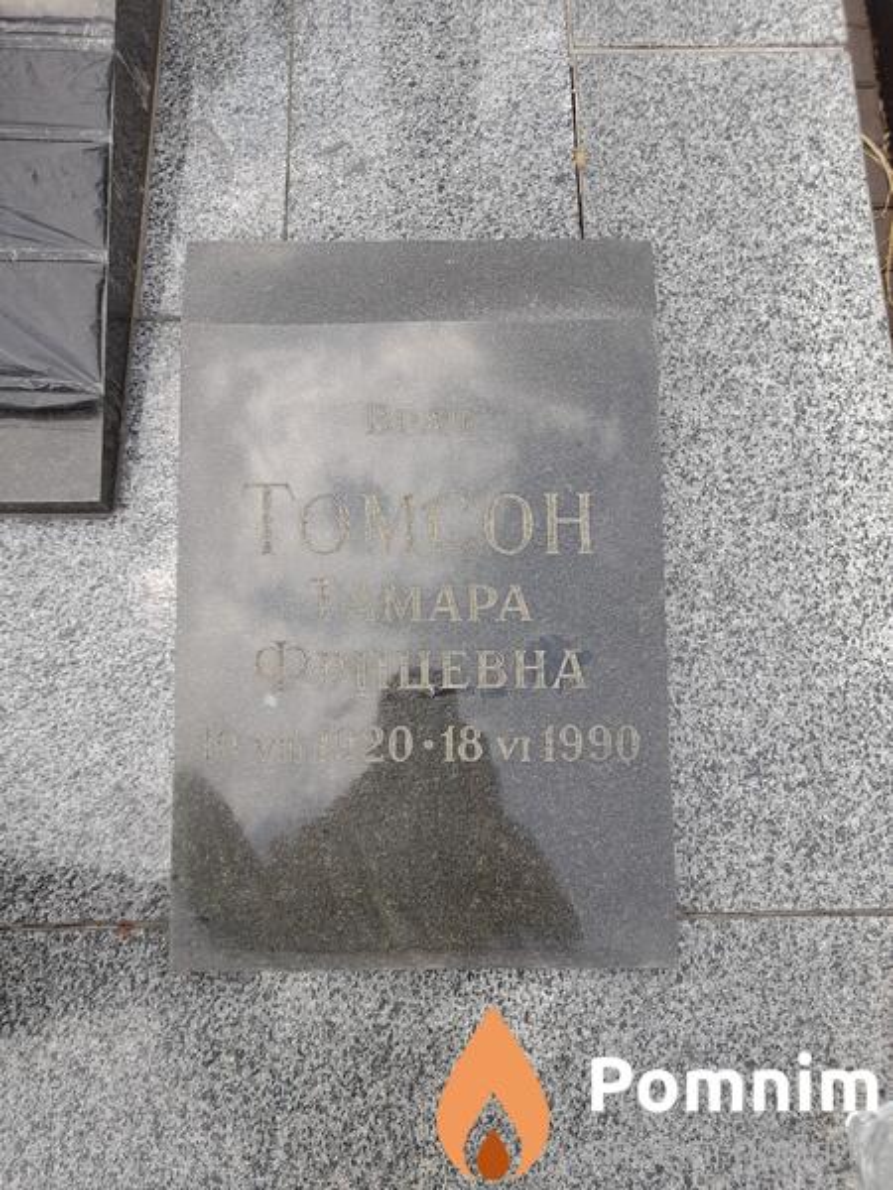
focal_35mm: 25
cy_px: 595
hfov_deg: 54.9
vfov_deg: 69.4
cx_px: 446
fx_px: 860
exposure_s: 1/169
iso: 20
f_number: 2
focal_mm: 4.6
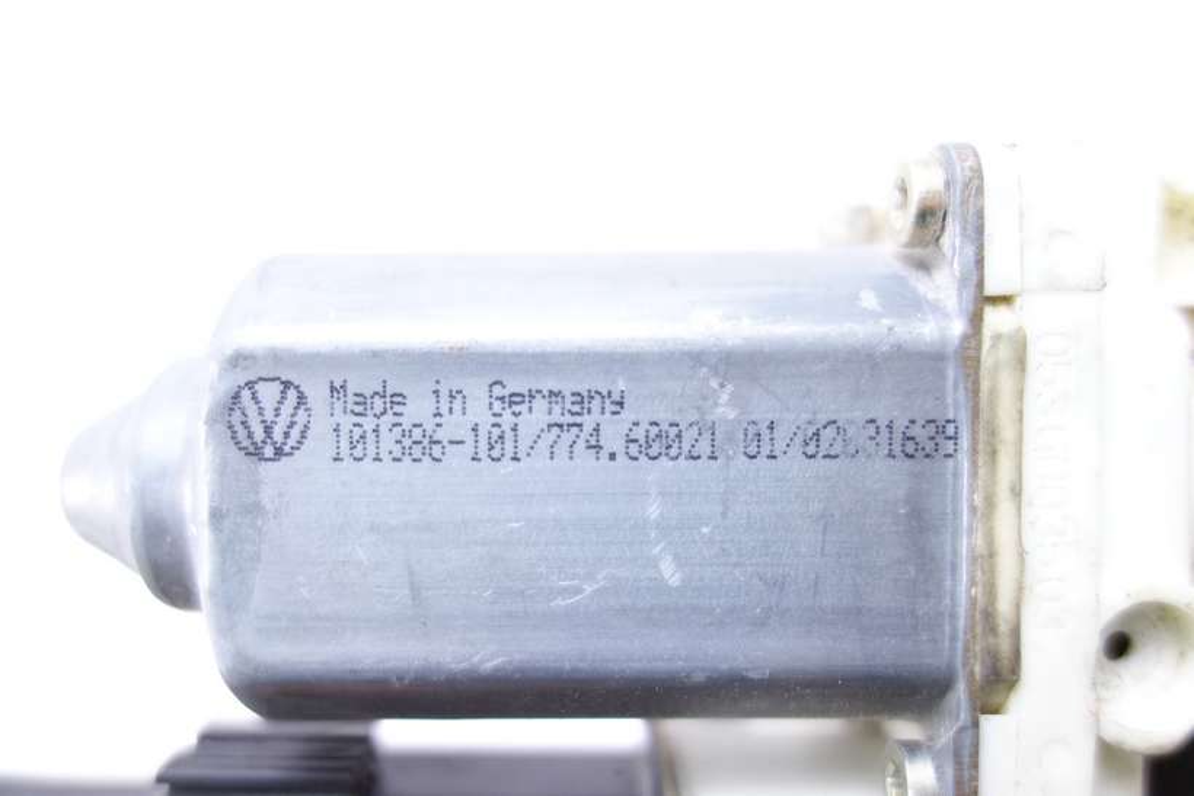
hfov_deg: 65.5
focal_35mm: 28
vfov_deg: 46.4
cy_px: 398
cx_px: 597
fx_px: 929
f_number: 1.8
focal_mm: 10.4
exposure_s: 1/40
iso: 125
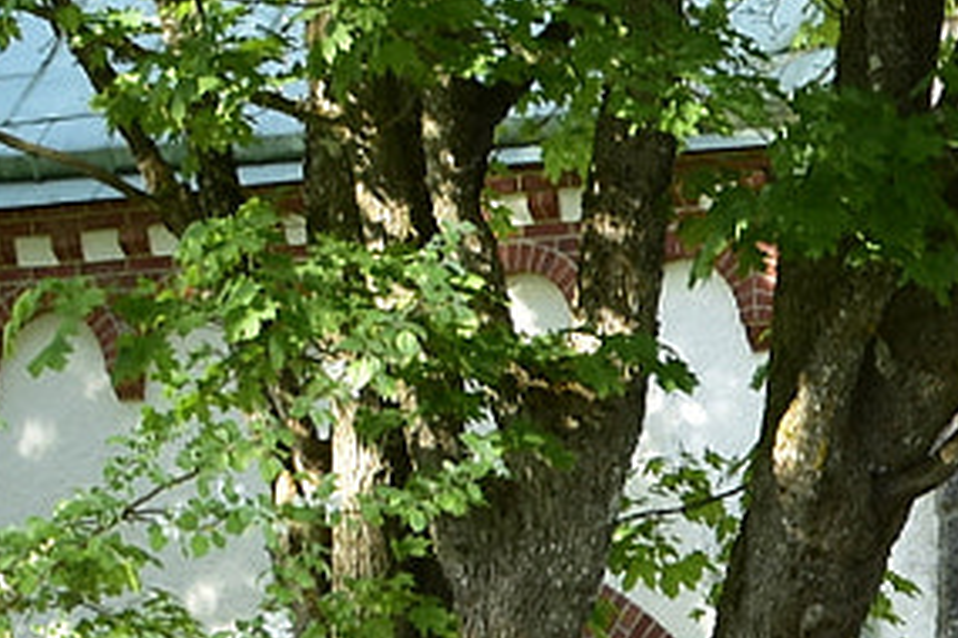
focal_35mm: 219
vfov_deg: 6.3
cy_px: 353
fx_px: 5827
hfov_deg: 9.2
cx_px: 1405
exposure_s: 1/125
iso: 250
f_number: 5.6
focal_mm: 26
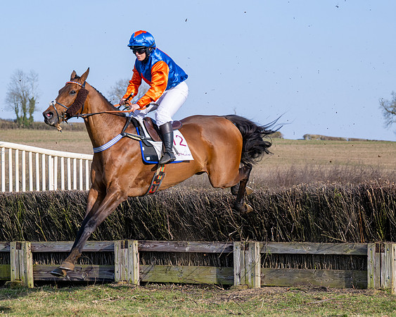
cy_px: 189
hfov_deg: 13.5
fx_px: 1665
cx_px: 94
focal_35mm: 142
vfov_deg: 10.9
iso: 160
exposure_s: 1/2500
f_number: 4
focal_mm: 81
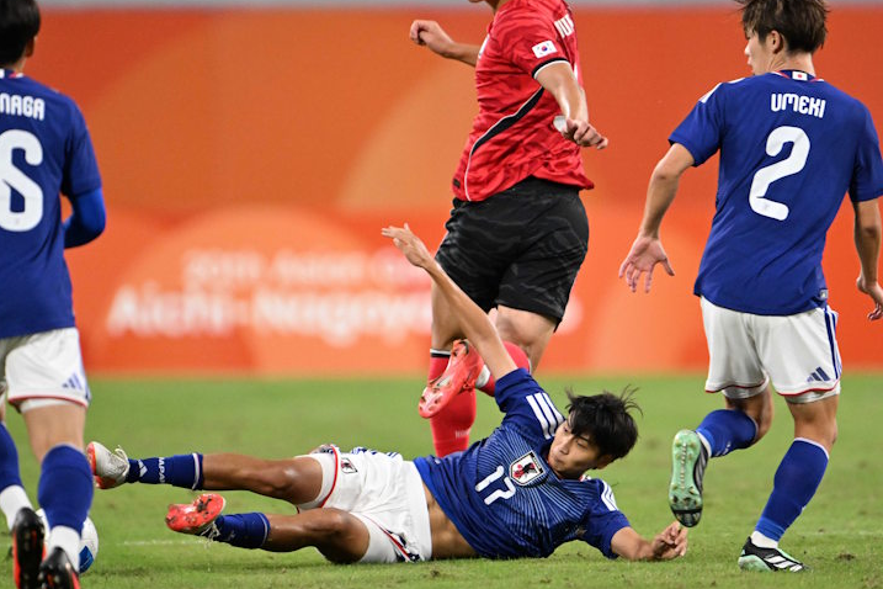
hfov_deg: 2.9
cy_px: 253
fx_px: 17242
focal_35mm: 703
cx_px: 501
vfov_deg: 2.0
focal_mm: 560
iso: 5000
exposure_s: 1/1600
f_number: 4
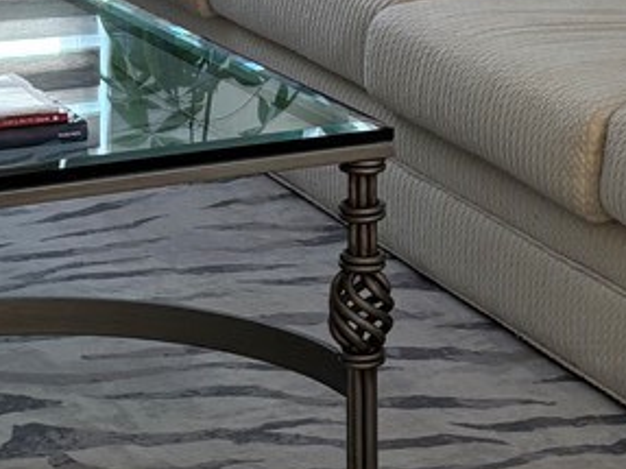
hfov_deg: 13.6
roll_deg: -0.7
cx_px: 323
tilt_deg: -10.0
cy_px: -100
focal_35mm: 145
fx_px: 2621
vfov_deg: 10.1
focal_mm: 5.96
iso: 100
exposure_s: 1/60
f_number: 1.6
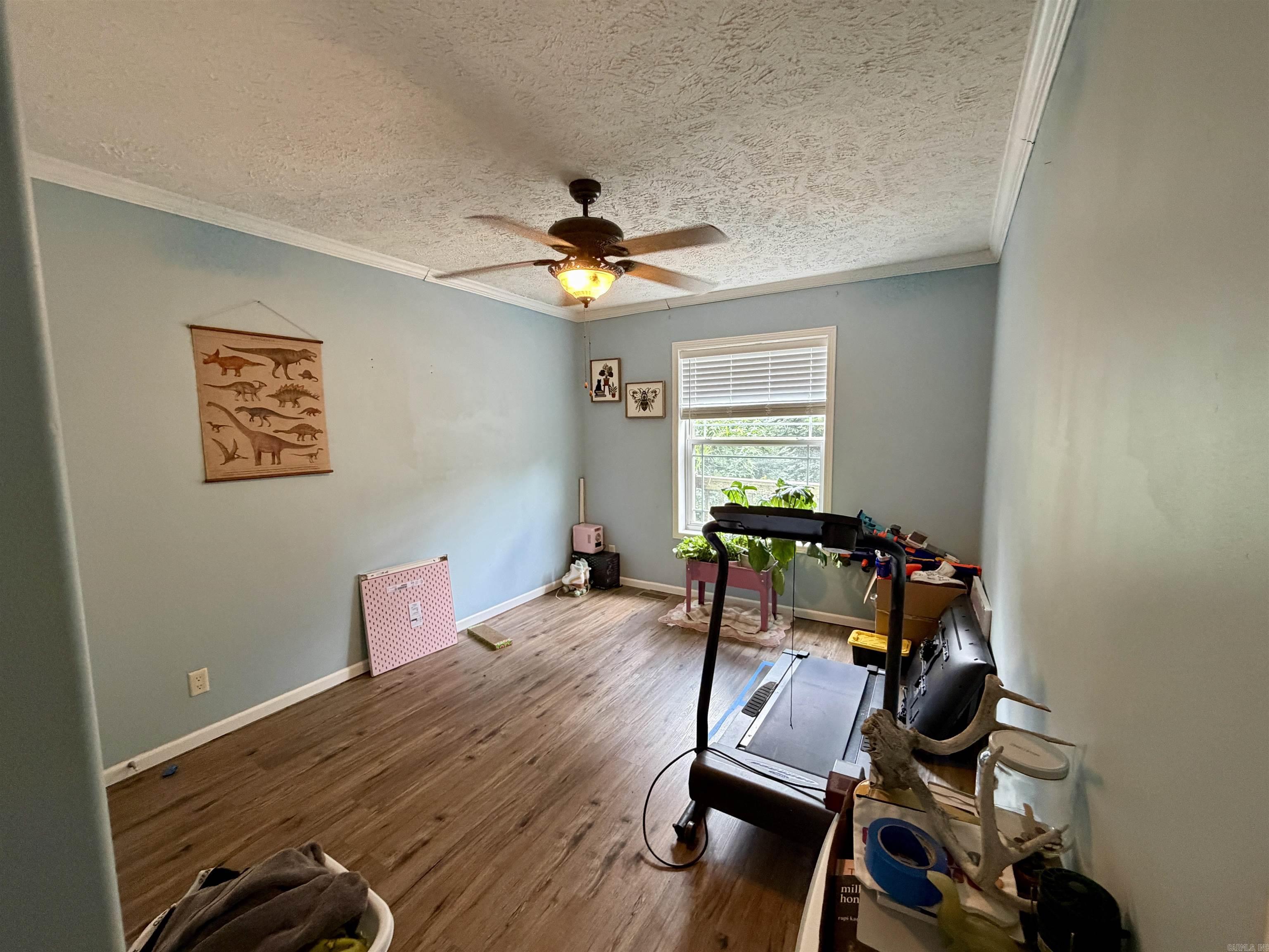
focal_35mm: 14
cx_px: 634
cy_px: 476
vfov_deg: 85.7
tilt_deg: -6.3
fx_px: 513
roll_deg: +1.3
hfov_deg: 102.1
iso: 400
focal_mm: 2.22
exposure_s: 1/60
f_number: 2.2
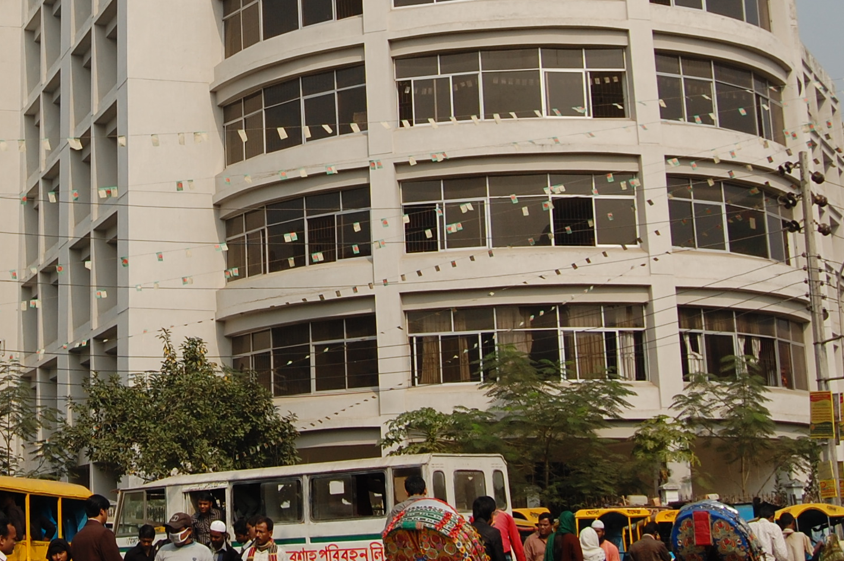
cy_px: 45
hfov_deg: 27.0
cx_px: 135
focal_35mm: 73
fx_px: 1711
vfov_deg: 18.3
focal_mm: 23
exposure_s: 1/320
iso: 200
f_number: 9
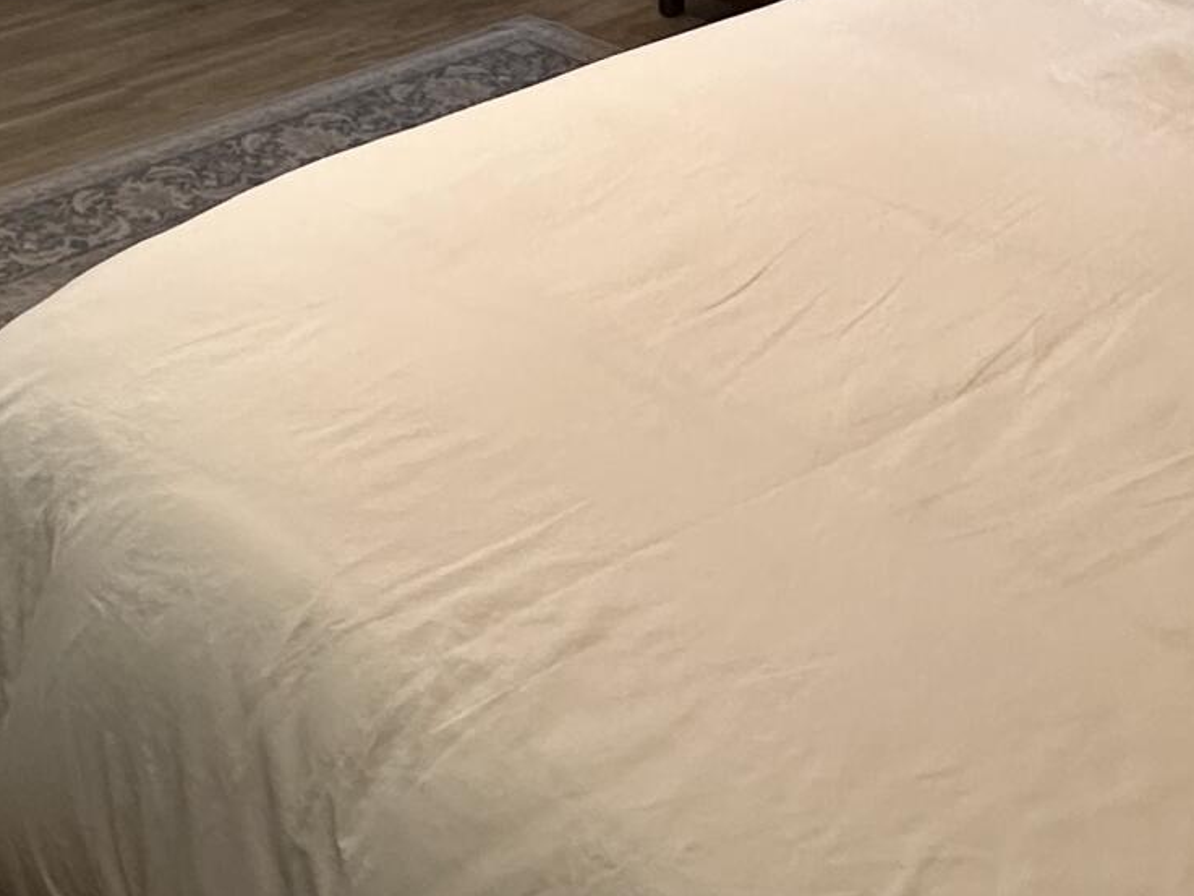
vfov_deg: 22.3
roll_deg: -0.2
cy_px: -350
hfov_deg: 33.7
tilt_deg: -9.9
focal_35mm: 57
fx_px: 1966
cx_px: 533
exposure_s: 1/60
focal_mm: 2.22
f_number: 2.2
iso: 160
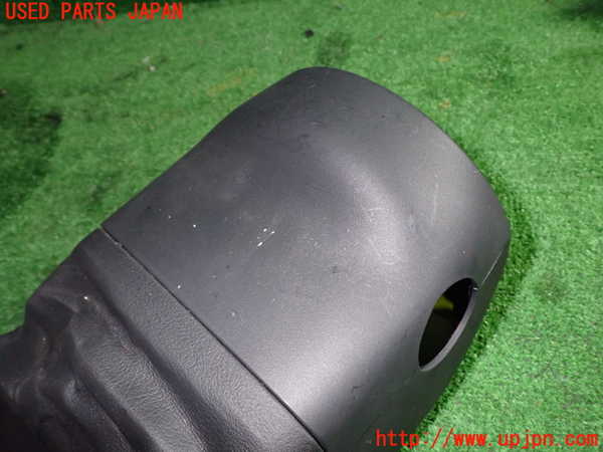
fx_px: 488
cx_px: 302
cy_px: 226
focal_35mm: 28
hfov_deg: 63.4
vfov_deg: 49.7
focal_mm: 5.05
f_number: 9
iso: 800
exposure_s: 1/30
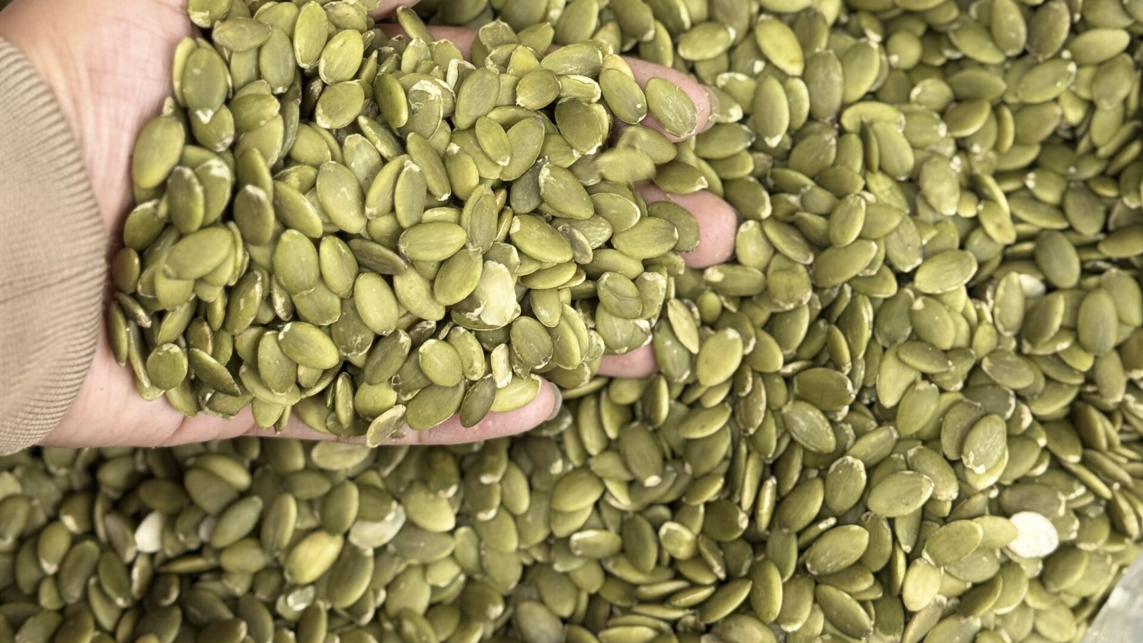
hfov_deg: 30.1
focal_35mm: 70
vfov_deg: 17.1
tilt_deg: -82.7
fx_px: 2122
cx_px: 573
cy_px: 143
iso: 160
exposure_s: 1/50
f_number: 1.78
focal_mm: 6.76
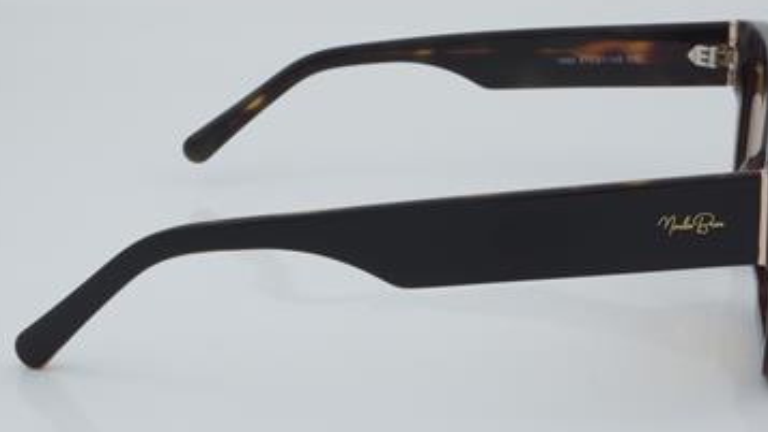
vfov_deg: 13.8
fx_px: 1792
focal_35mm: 88
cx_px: 413
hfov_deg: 24.2
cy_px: 189
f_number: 32
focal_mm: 50
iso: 100
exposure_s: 1/4
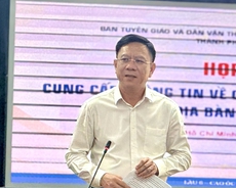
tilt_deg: -1.3
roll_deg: -2.4
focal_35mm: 326
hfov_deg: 5.9
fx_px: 2277
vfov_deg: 4.7
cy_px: 189
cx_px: 288
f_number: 2.8
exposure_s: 1/100
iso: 50
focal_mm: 15.66
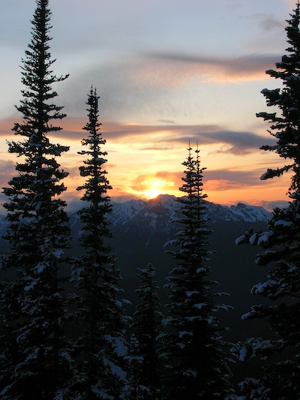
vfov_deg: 27.8
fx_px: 809
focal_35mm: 70
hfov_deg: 21.0
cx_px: 150
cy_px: 200
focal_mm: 11.7
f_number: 6.6
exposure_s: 1/102
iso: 71
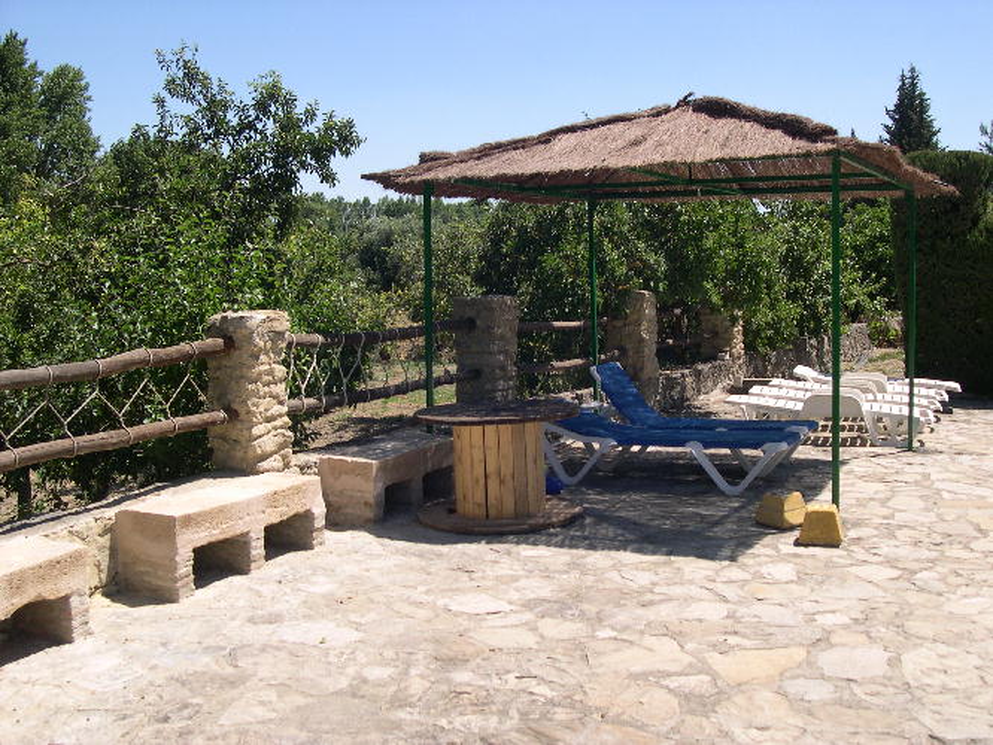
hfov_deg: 49.0
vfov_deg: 37.7
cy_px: 372
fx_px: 1090
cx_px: 496
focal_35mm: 38
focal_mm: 8
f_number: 7.6
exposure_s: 1/148
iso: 100
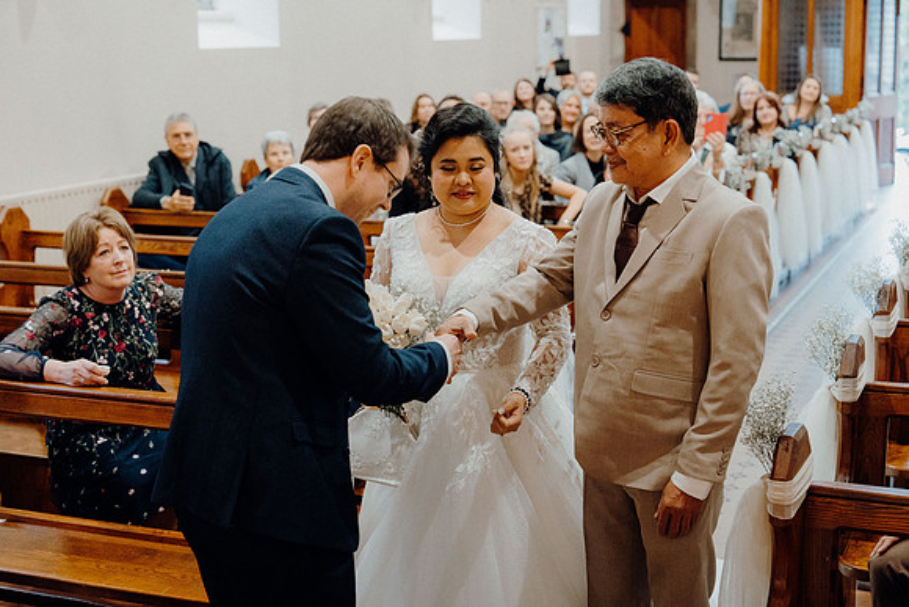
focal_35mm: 55
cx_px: 454
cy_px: 304
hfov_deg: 36.2
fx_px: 1389
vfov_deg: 24.6
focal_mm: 55
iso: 4000
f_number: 3.5
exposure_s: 1/160
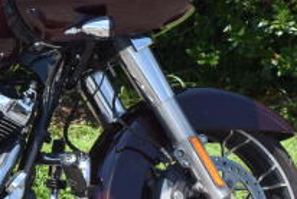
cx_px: -161
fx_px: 1537
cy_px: -5
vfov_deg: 7.4
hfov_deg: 10.6
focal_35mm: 186
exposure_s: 1/200
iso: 100
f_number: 9
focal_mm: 32
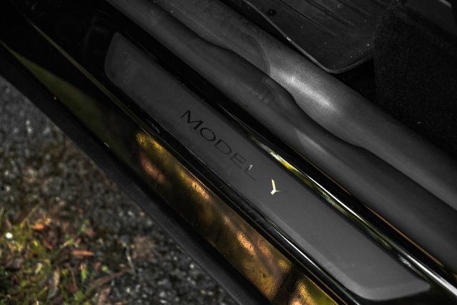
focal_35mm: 50
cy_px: 152
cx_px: 228
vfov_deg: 27.0
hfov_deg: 39.6
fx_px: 635
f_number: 4
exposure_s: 1/320
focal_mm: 50
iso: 1600
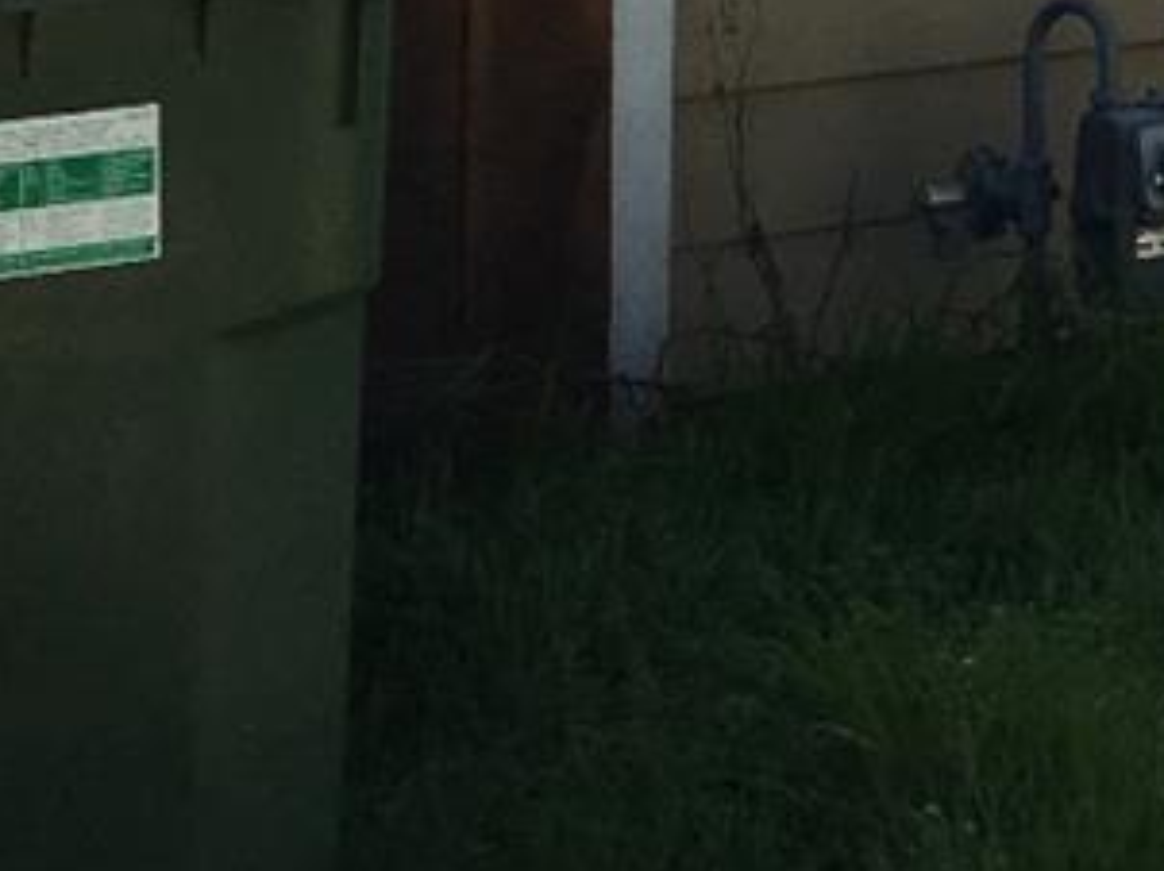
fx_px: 4838
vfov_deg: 9.5
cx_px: 2567
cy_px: -994
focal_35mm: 144
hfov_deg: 11.8
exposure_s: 1/1183
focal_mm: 4.15
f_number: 2.2
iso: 25
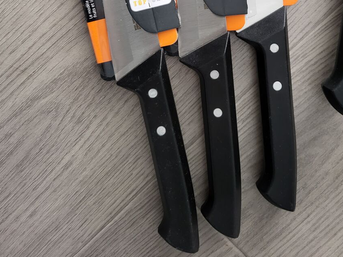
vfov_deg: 32.0
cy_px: -9
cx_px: 180
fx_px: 406
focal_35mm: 41
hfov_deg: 45.8
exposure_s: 1/50
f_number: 1.8
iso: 640
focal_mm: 5.4
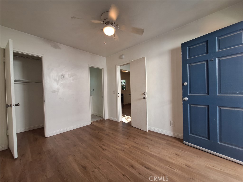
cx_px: 122
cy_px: 91
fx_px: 91
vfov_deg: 89.9
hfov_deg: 106.2
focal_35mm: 13
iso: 64
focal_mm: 1.74
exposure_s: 1/40
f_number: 2.2
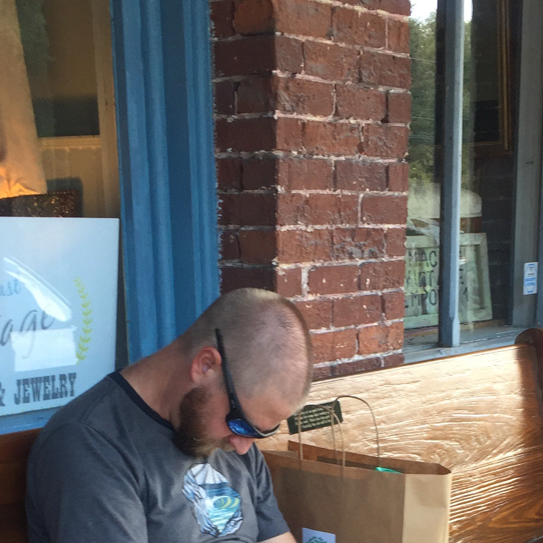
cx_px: 325
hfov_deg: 24.3
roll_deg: -0.5
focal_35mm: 71
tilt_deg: -15.6
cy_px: 604
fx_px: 1260
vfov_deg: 22.8
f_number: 2.2
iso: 40
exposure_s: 1/60
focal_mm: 4.15
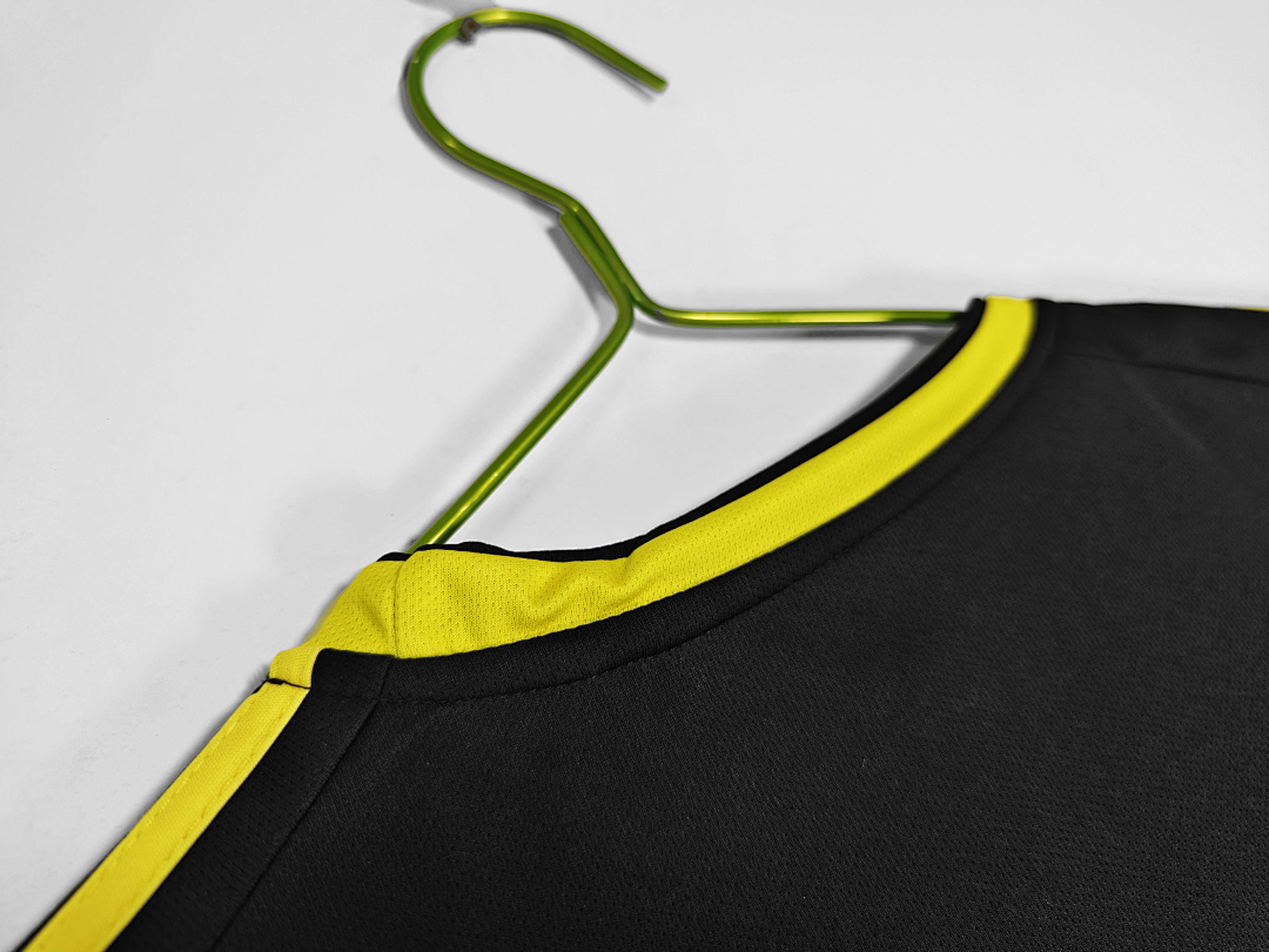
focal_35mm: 23
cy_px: 476
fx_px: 843
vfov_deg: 58.9
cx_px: 634
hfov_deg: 73.9
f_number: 1.75
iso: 162
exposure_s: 1/100
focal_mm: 8.67
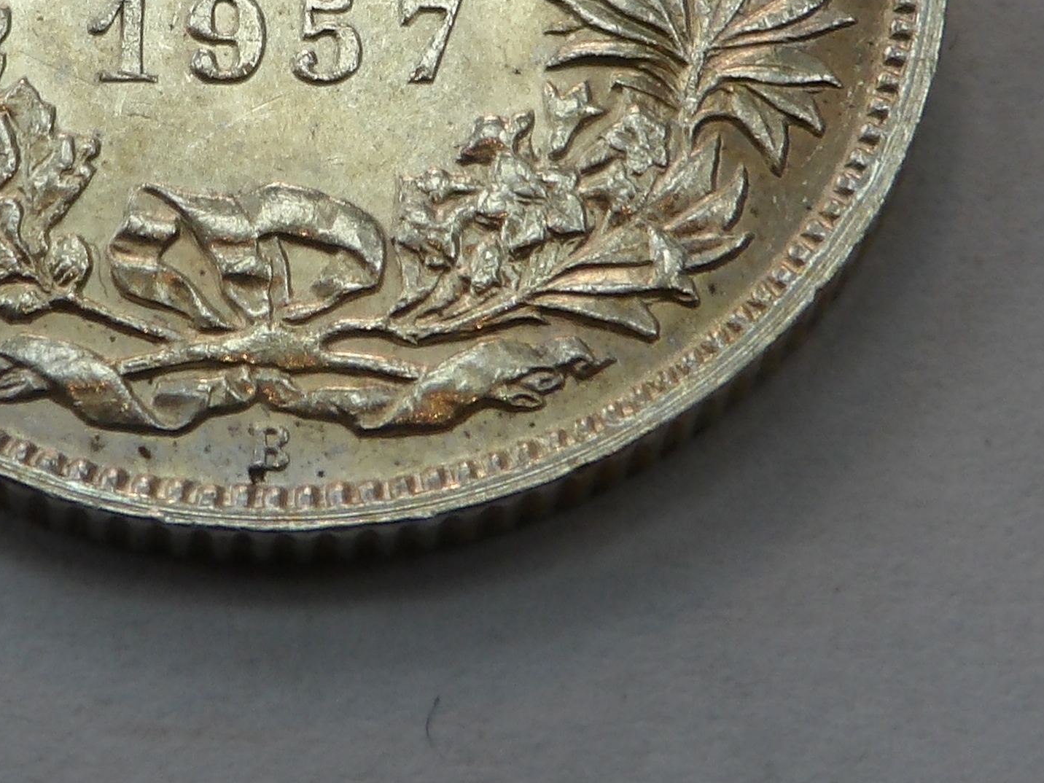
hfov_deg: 13.0
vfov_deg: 9.7
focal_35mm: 152
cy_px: -104
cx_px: 273
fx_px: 4584
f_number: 4.9
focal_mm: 7.6
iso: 100
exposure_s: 1/49
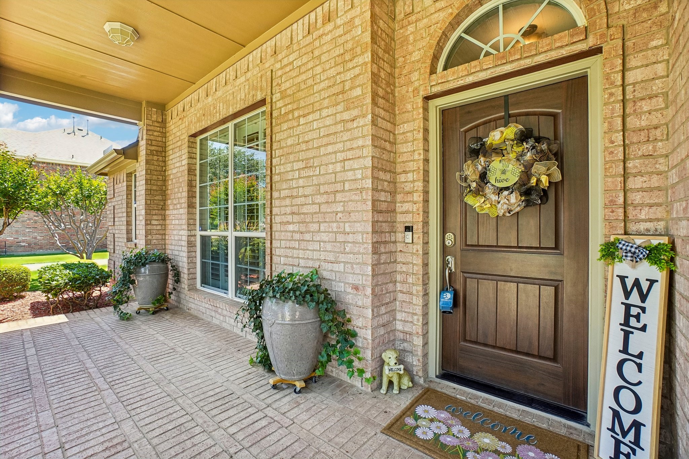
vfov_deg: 77.3
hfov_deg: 100.4
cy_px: 230
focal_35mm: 15
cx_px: 344
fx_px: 287
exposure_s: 1/60
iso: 400
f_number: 8
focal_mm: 10
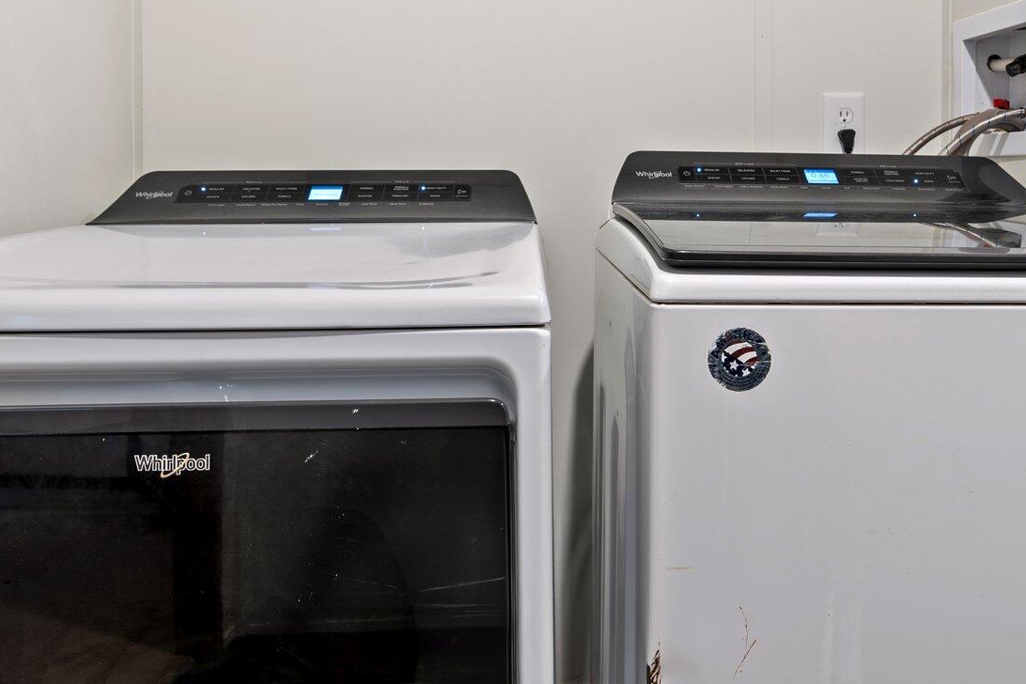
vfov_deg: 42.0
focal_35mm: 30
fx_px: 855
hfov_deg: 61.8
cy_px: 156
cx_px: 568
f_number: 9
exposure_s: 4
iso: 100
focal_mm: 16
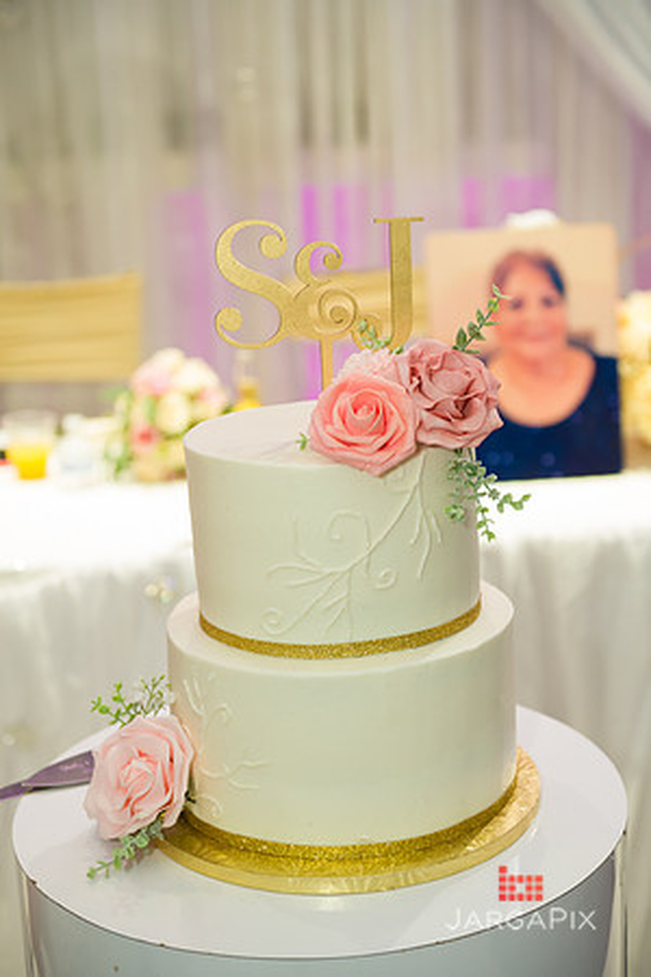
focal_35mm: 60
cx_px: 326
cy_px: 488
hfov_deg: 22.6
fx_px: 1627
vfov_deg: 33.4
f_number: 3.2
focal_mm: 60
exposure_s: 1/125
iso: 800
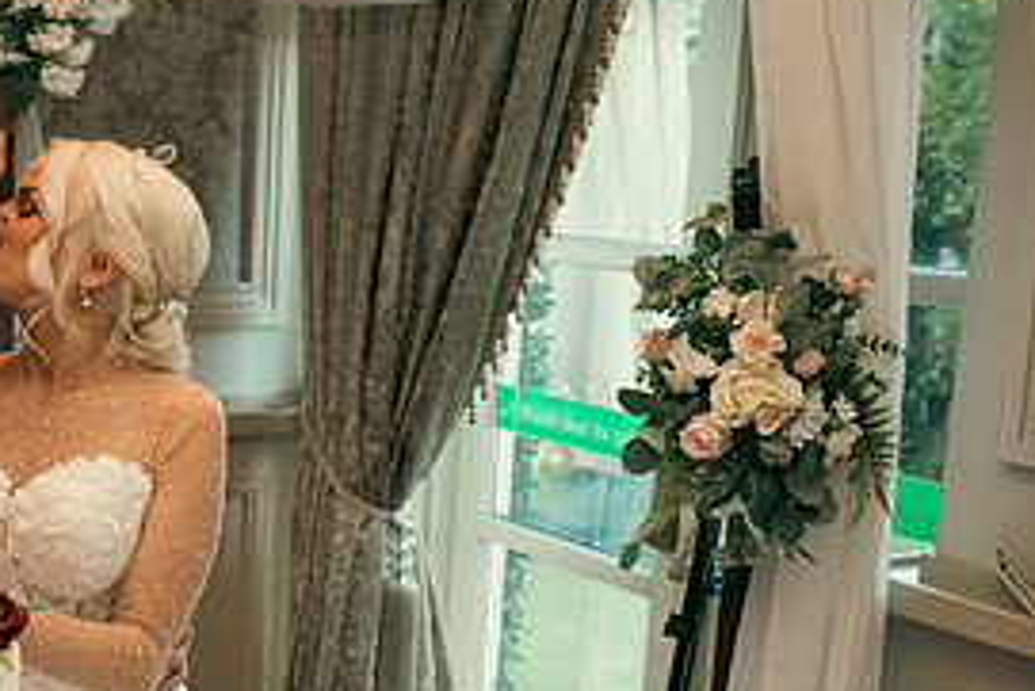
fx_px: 1783
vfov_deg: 21.8
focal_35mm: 62
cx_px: -65
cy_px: 498
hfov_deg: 29.6
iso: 800
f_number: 3.5
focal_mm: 29
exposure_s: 1/160
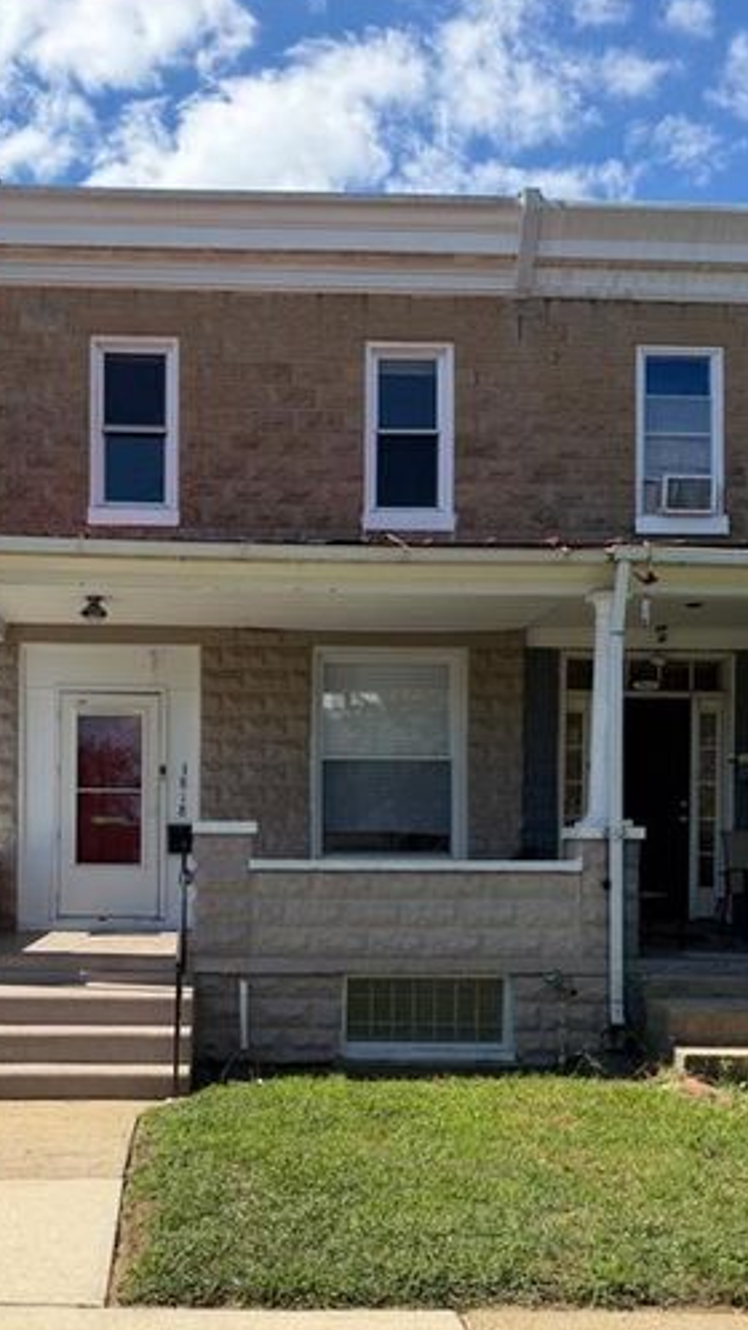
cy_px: 853
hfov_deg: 33.4
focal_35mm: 35
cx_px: 246
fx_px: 1235
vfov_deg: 55.8
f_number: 1.78
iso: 80
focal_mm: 6.76
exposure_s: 1/4673
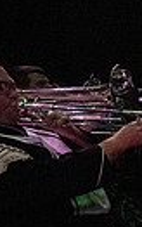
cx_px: 440
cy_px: 185
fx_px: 390
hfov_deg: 11.1
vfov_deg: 31.5
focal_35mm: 63
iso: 25600
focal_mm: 14
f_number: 4
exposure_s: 1/400
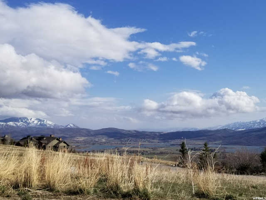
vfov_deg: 53.1
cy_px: 100
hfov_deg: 67.3
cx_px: 133
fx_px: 200
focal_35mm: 26
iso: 50
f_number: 1.7
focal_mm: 4.25
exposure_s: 1/5076
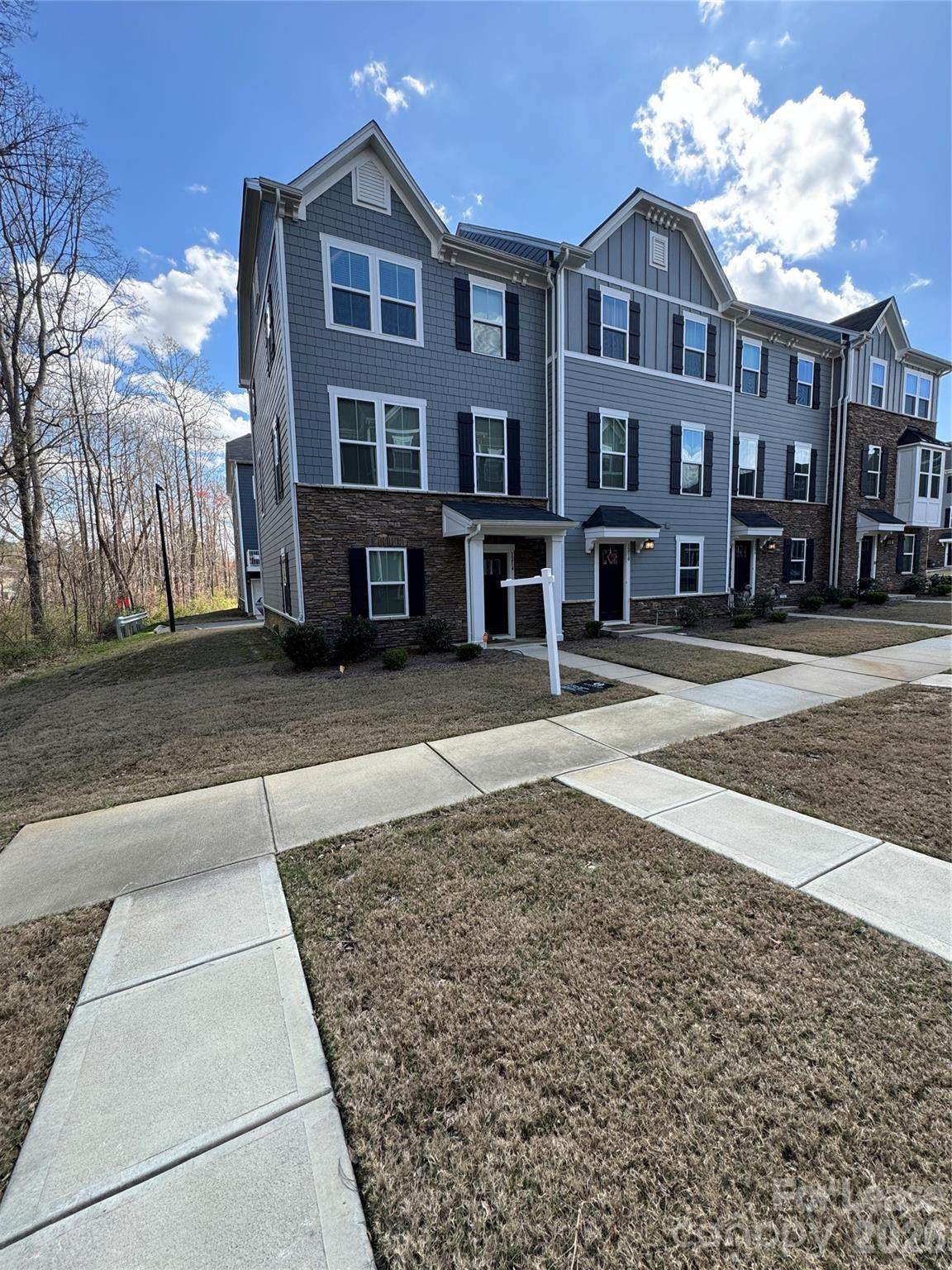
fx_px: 513
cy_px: 635
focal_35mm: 14
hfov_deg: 85.7
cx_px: 476
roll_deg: +1.9
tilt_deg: -5.9
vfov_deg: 102.1
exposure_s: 1/364
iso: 40
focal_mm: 2.22
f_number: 2.2
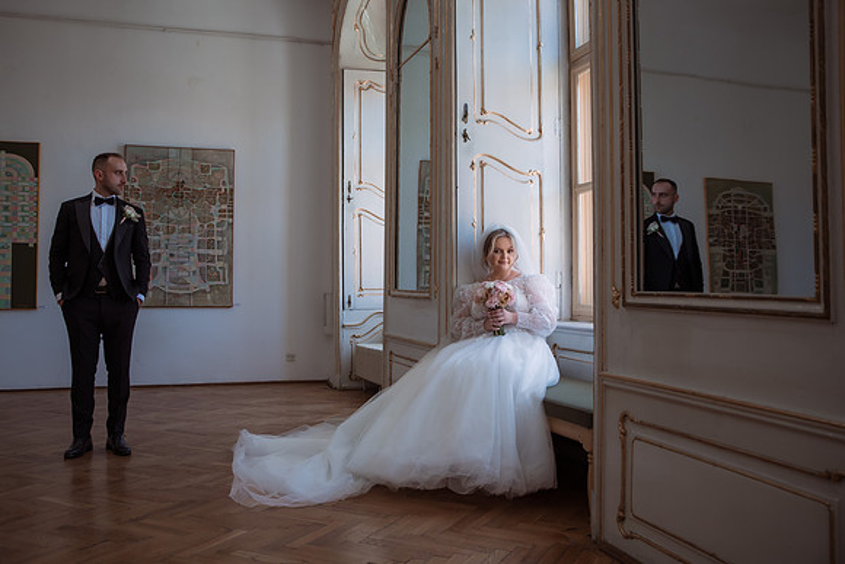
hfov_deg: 55.8
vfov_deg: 39.0
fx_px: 796
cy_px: 262
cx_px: 393
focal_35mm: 34
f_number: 2.8
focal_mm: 31
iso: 500
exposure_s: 1/250
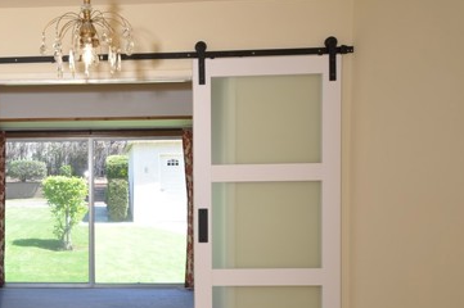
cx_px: 69
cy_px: 188
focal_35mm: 40
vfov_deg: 33.3
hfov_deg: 45.2
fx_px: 514
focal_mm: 15
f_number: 5
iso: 200
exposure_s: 1/125
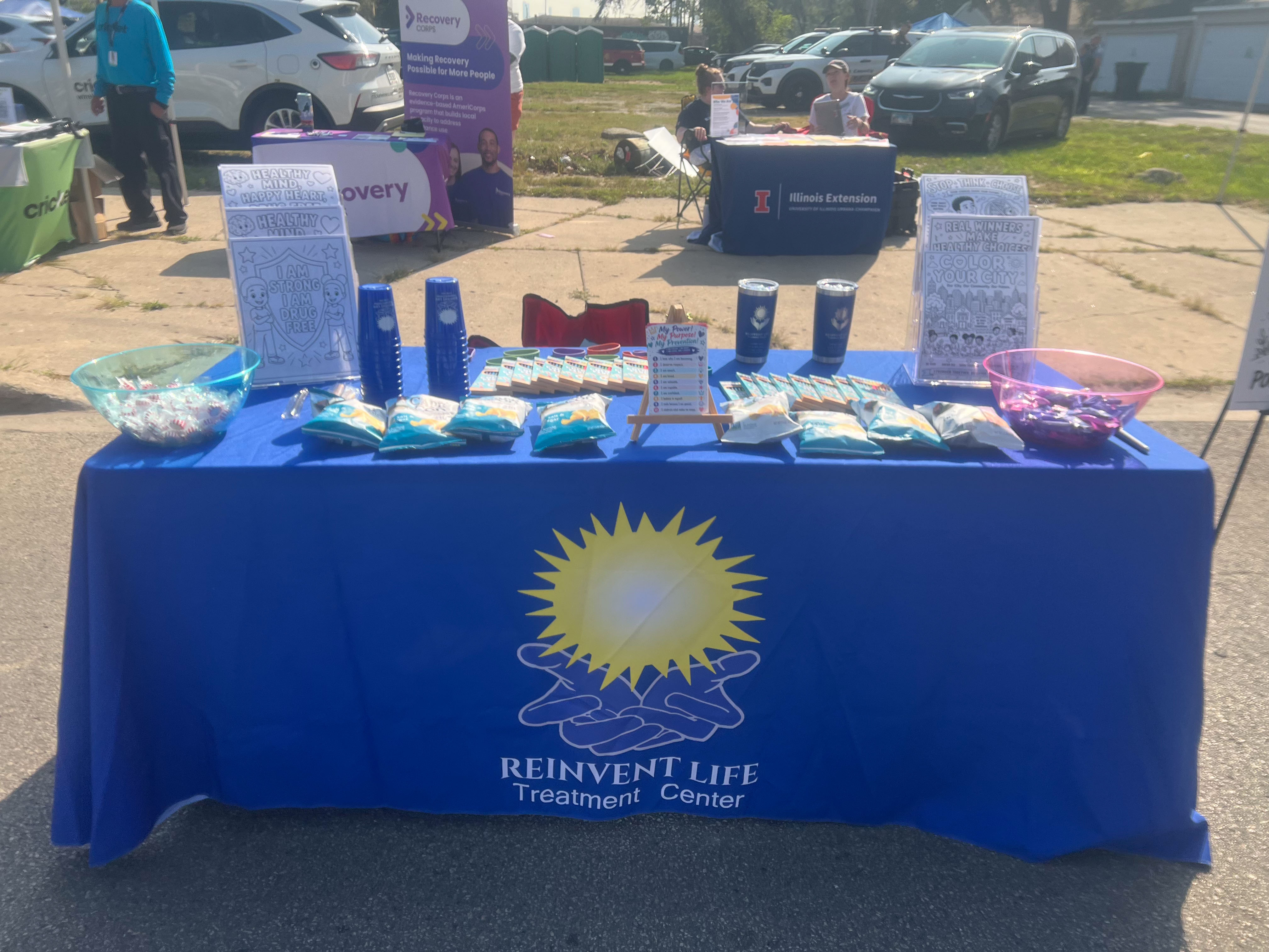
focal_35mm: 26
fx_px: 953
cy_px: 476
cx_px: 634
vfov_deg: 53.1
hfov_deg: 67.3
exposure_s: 1/2500
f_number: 1.5
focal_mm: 5.7
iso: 50
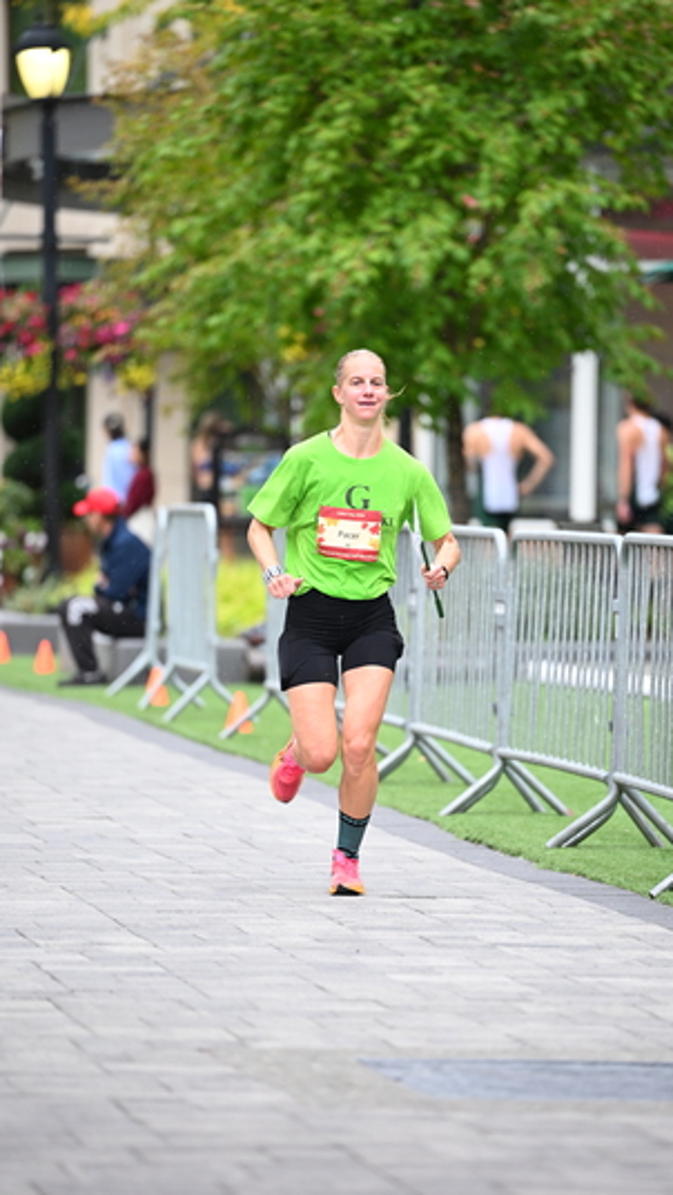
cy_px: 611
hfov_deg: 5.7
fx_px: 6812
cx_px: 371
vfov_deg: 10.0
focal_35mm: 215
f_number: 2.8
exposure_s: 1/1250
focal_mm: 200
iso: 1250
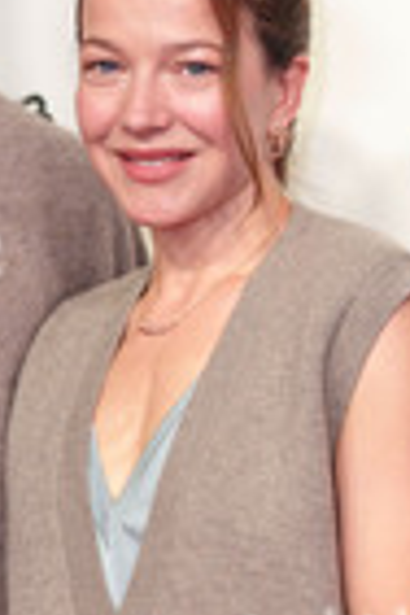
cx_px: -96
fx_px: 3382
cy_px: 475
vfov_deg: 10.4
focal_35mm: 198
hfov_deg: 6.9
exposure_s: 1/250
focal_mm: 70
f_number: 3.2
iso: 320
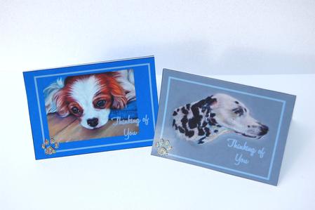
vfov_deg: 17.5
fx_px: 682
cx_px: 158
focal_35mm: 78
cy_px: 105
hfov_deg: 26.0
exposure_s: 1/250
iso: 200
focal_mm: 52
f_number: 8
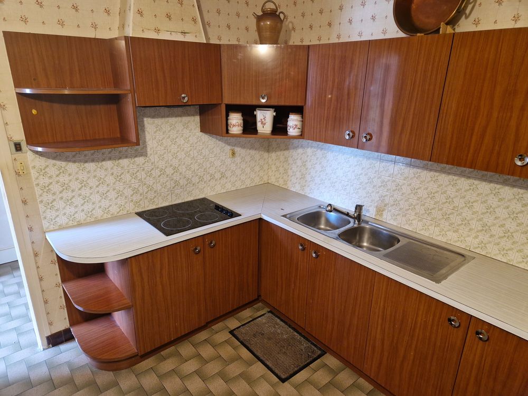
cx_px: 264
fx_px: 351
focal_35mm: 23
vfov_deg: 58.9
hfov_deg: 73.9
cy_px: 198
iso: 640
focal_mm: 5.4
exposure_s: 1/50
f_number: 1.8
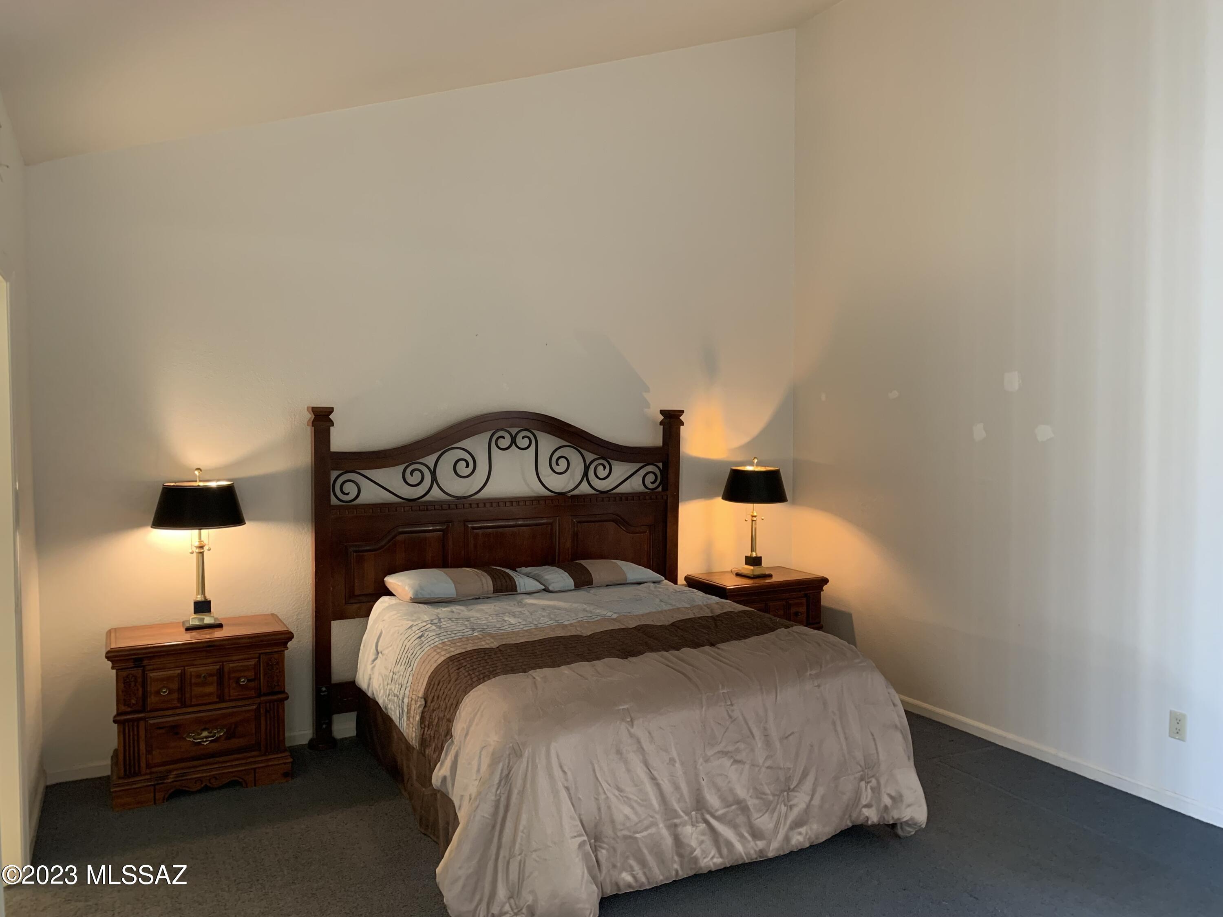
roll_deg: +0.0
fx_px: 919
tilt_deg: -2.8
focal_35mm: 26
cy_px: 458
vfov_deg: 53.1
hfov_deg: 67.3
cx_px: 612
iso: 250
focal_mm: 4.25
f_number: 1.8
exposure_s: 1/60
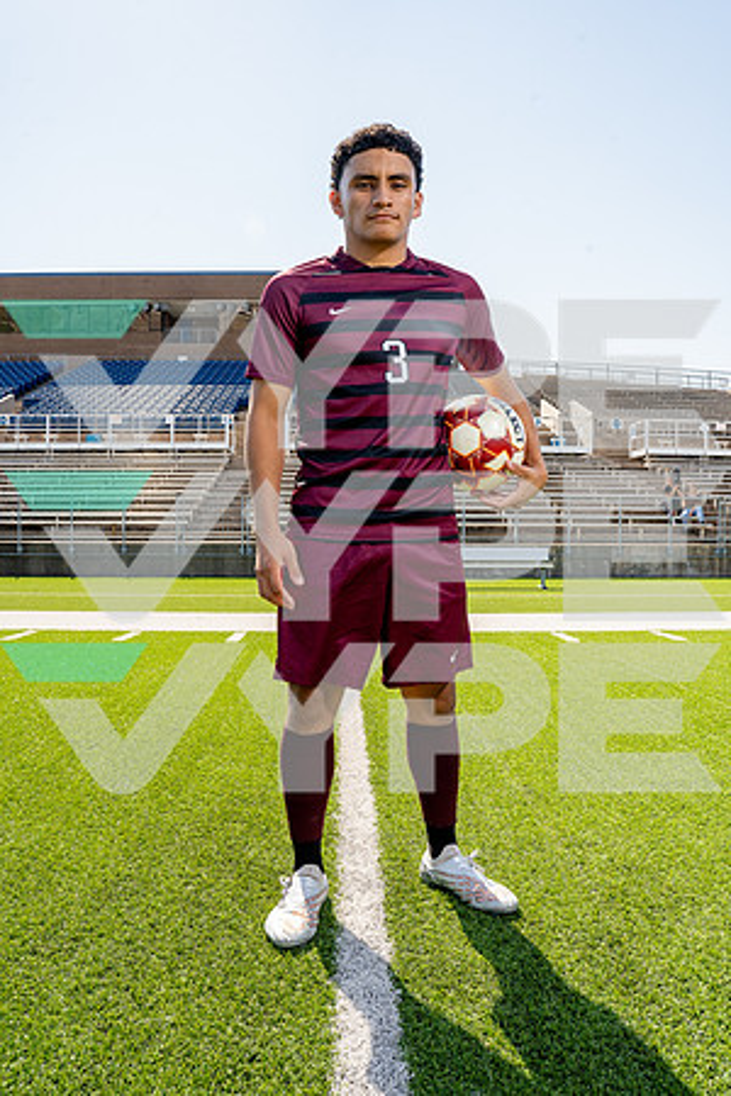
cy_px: 548
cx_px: 366
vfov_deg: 69.4
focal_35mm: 26
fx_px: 792
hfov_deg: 49.6
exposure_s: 1/250
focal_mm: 26
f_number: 11
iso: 320
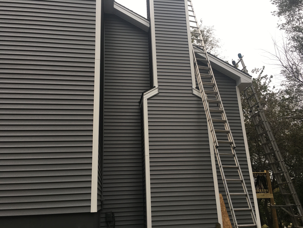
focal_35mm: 29
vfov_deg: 48.2
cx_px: 152
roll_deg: +0.5
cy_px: 114
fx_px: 254
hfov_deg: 61.7
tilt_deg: +17.4
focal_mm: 4.15
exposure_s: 1/120
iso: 32
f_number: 2.2
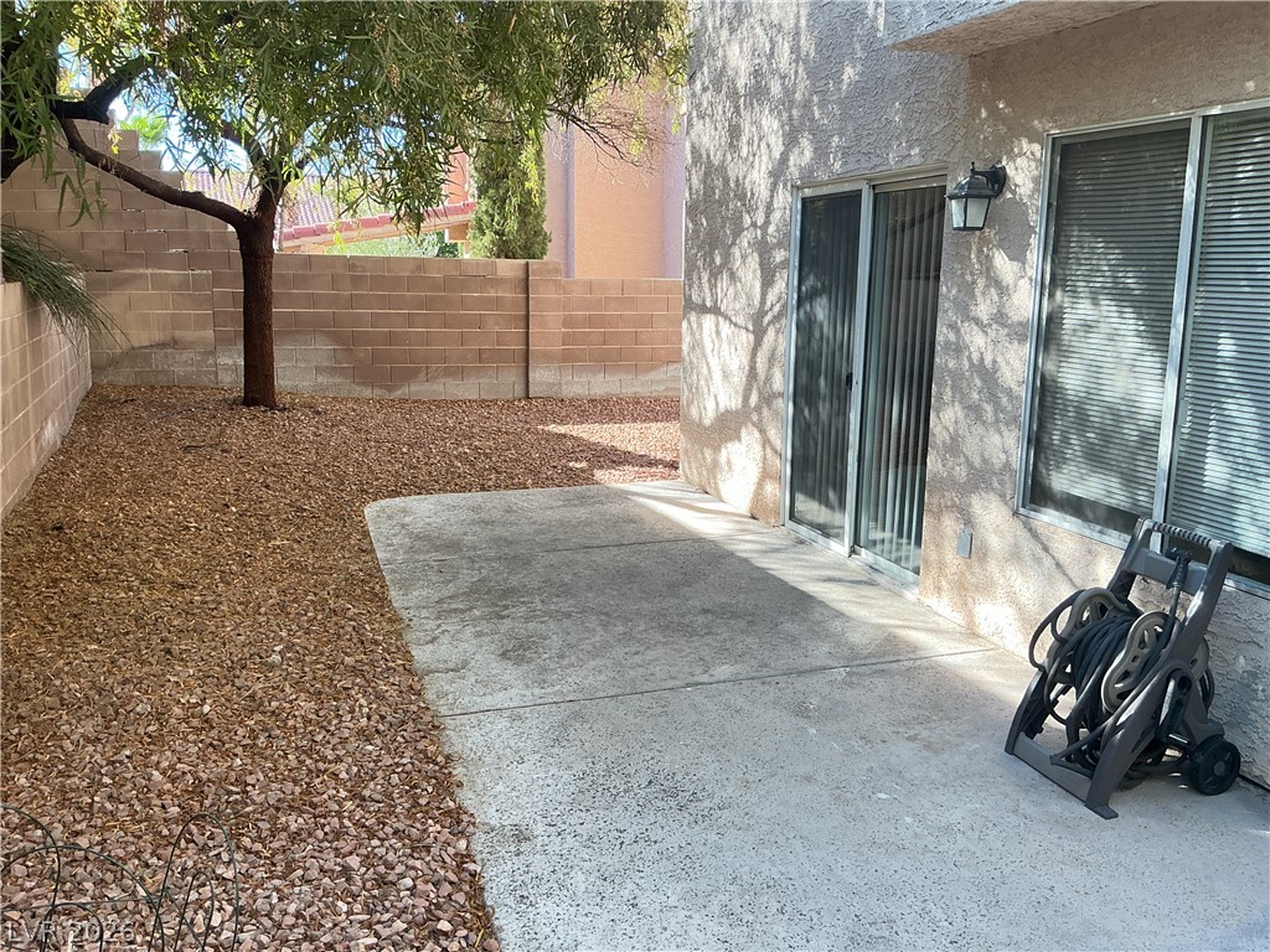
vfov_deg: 48.2
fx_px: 1064
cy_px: 476
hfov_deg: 61.7
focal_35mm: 29
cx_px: 635
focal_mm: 3
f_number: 1.8
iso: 25
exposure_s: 1/120
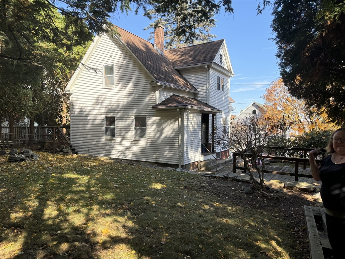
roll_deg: -0.5
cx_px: 172
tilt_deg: -1.8
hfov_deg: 71.6
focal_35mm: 24
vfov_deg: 56.8
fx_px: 239
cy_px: 130
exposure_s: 1/980
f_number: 1.78
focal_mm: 6.76
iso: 80
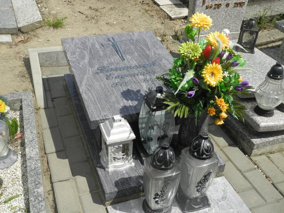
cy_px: 106
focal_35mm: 41
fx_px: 336
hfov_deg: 45.8
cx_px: 142
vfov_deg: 35.1
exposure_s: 1/800
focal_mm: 8.8
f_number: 4.5
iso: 100
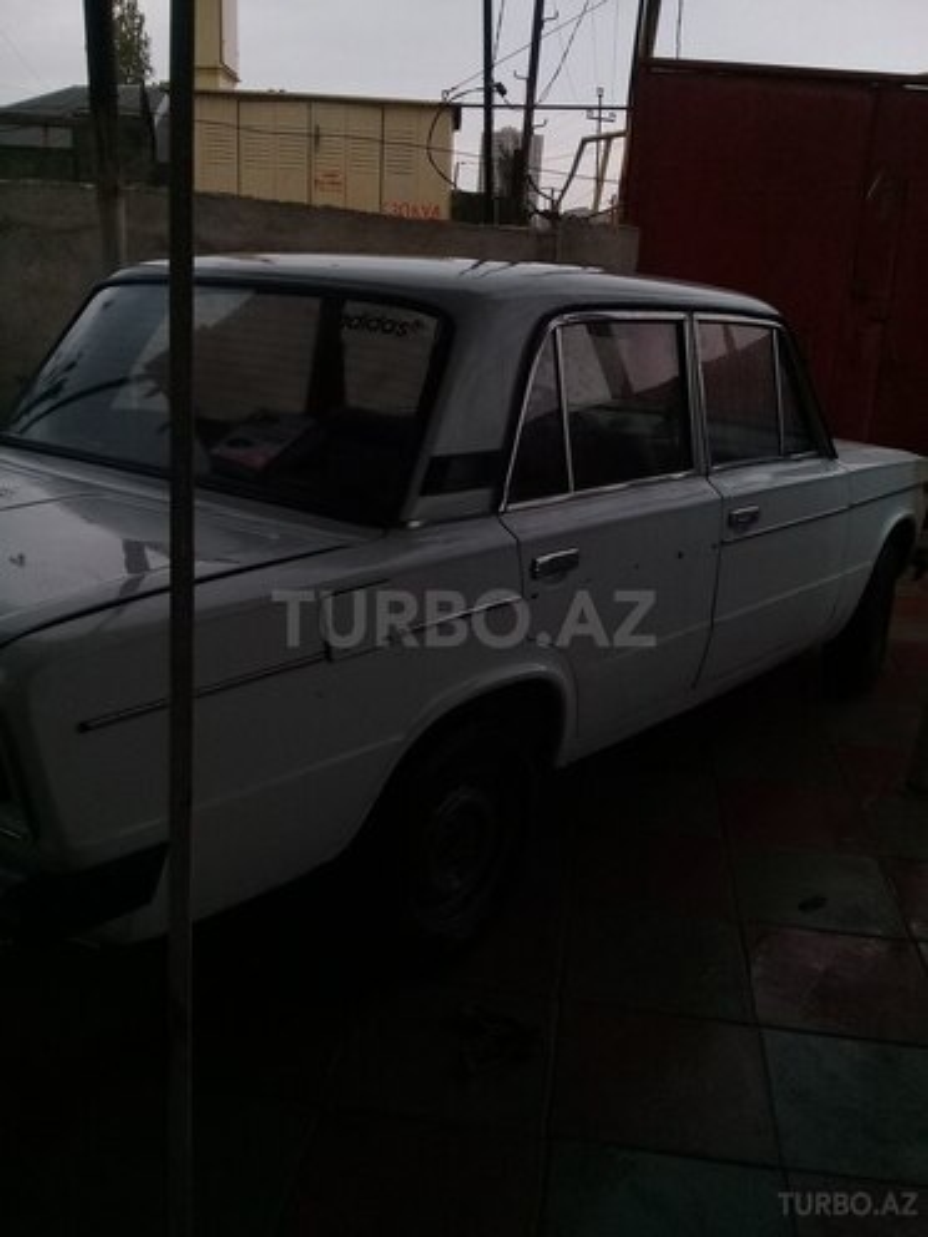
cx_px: 464
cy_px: 618
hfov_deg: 45.4
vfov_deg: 58.4
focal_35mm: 31
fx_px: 1108
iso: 64
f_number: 2.2
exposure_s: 1/143
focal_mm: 3.3
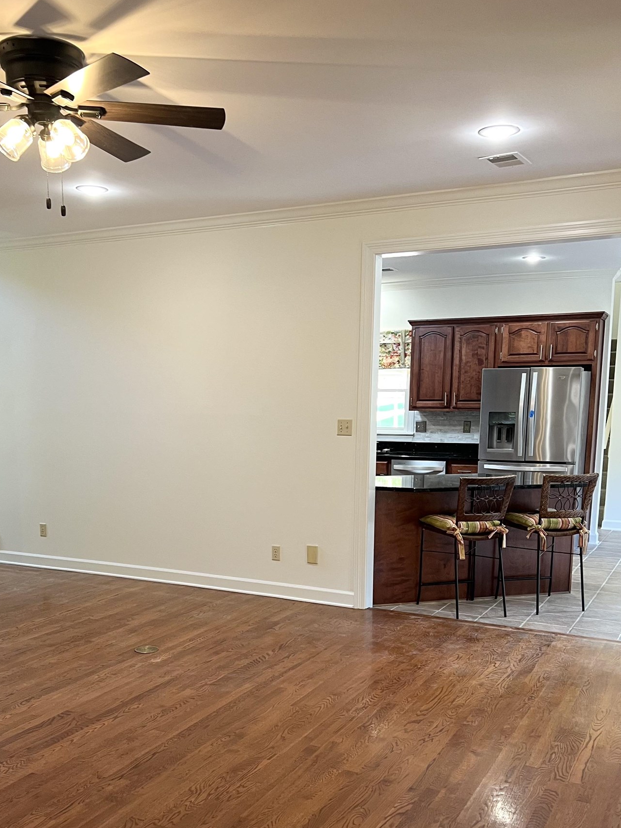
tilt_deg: -10.5
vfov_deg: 51.7
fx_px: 837
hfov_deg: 40.7
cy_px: 545
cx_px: 287
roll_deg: -0.5
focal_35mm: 35
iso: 125
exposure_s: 1/60
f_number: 1.5
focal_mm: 5.7
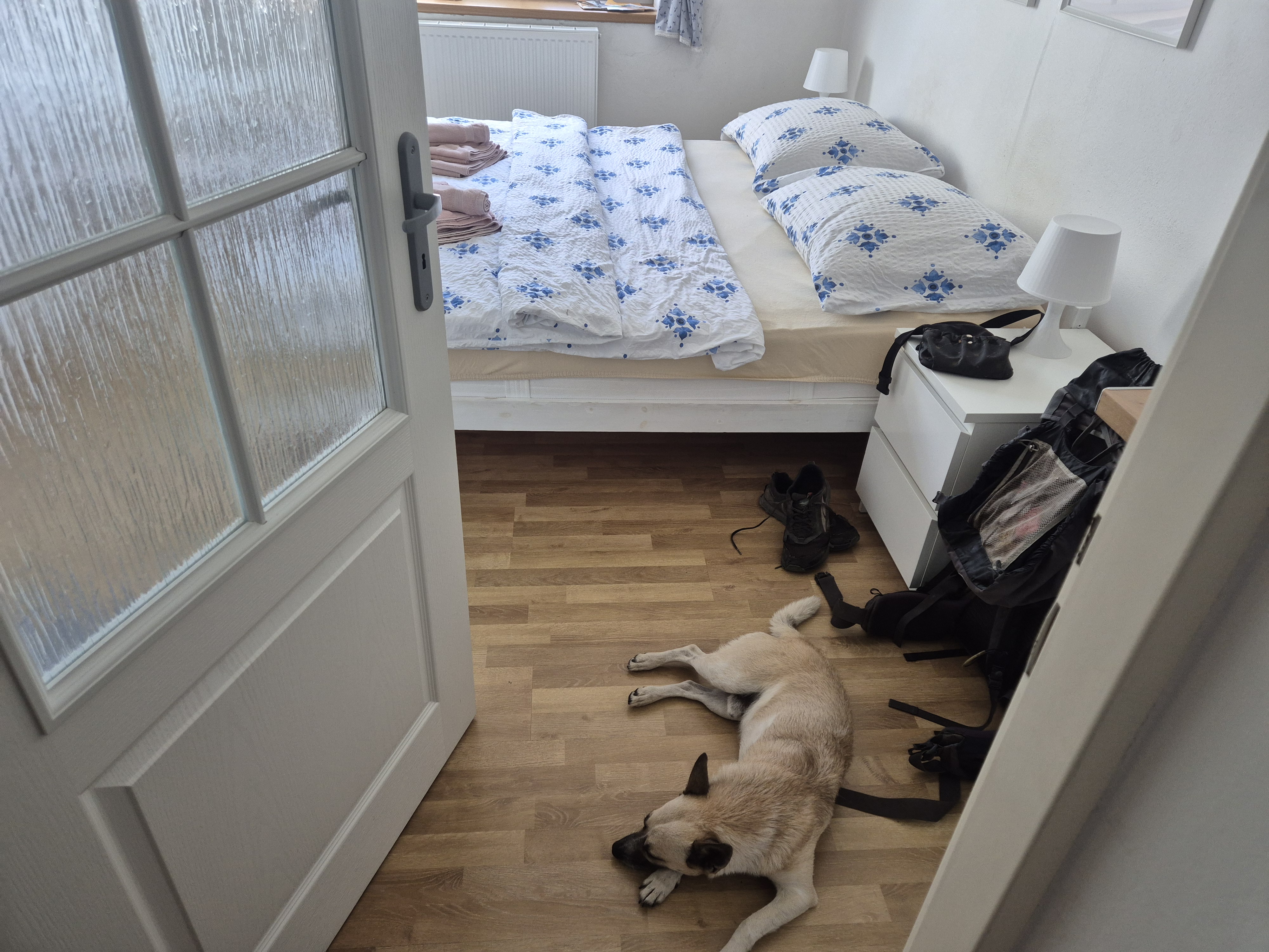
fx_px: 843
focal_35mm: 23
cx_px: 634
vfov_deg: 58.9
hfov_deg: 73.9
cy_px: 476
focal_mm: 5.4
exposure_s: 1/100
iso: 250
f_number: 1.8
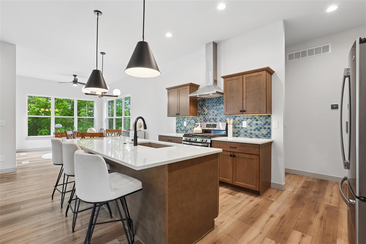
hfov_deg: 93.3
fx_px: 173
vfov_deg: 70.4
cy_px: 122
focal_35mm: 17
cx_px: 183
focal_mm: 17
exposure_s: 1/13
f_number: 9
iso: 400
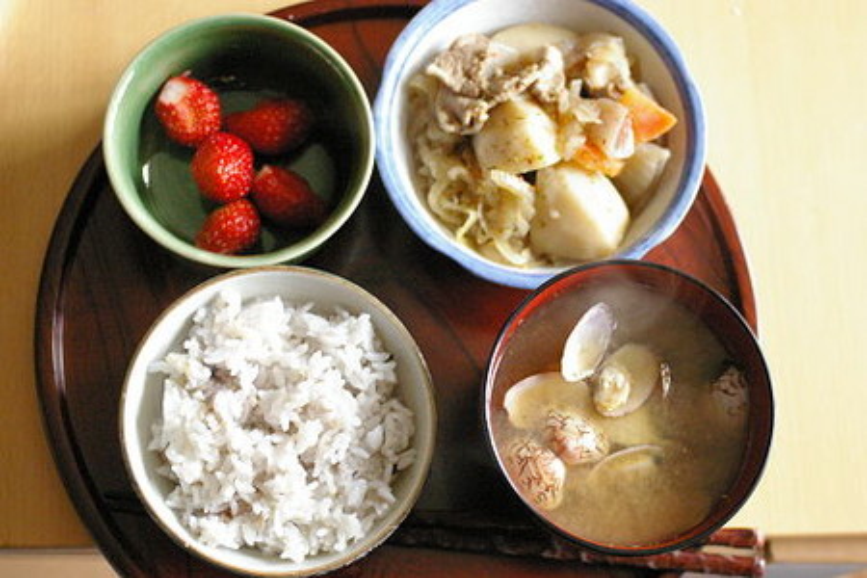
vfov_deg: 22.6
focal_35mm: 60
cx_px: 434
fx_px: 1445
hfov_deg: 33.4
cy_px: 289
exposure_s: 1/80
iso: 3200
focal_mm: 40
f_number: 4
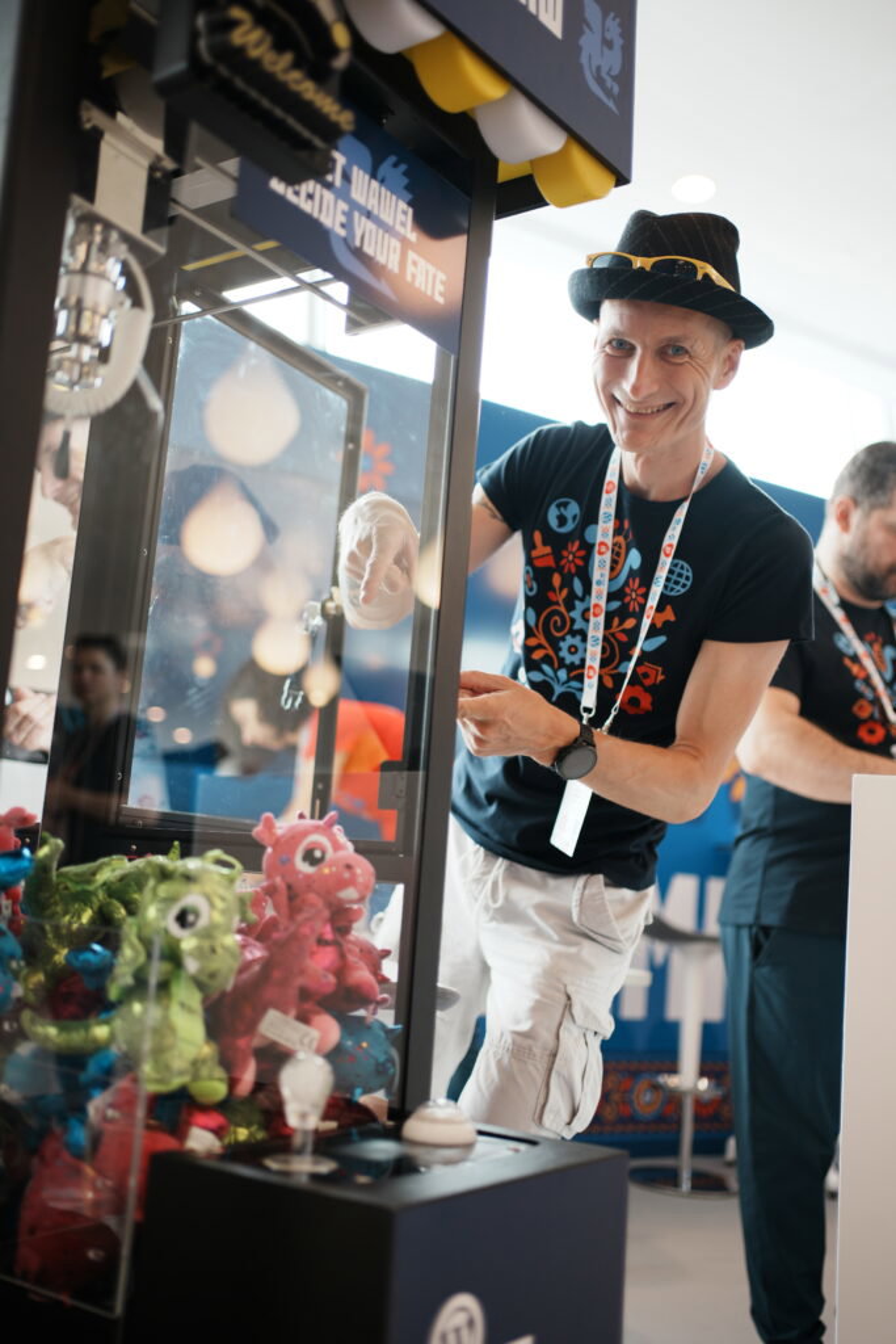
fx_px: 1306
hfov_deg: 37.9
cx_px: 448
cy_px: 672
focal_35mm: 35
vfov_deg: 54.4
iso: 125
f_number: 1.8
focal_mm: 35
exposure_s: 1/125
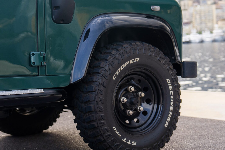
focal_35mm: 78
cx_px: 124
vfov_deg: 17.5
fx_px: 488
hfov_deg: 26.0
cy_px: 66
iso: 250
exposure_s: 1/400
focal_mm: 44
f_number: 2.8
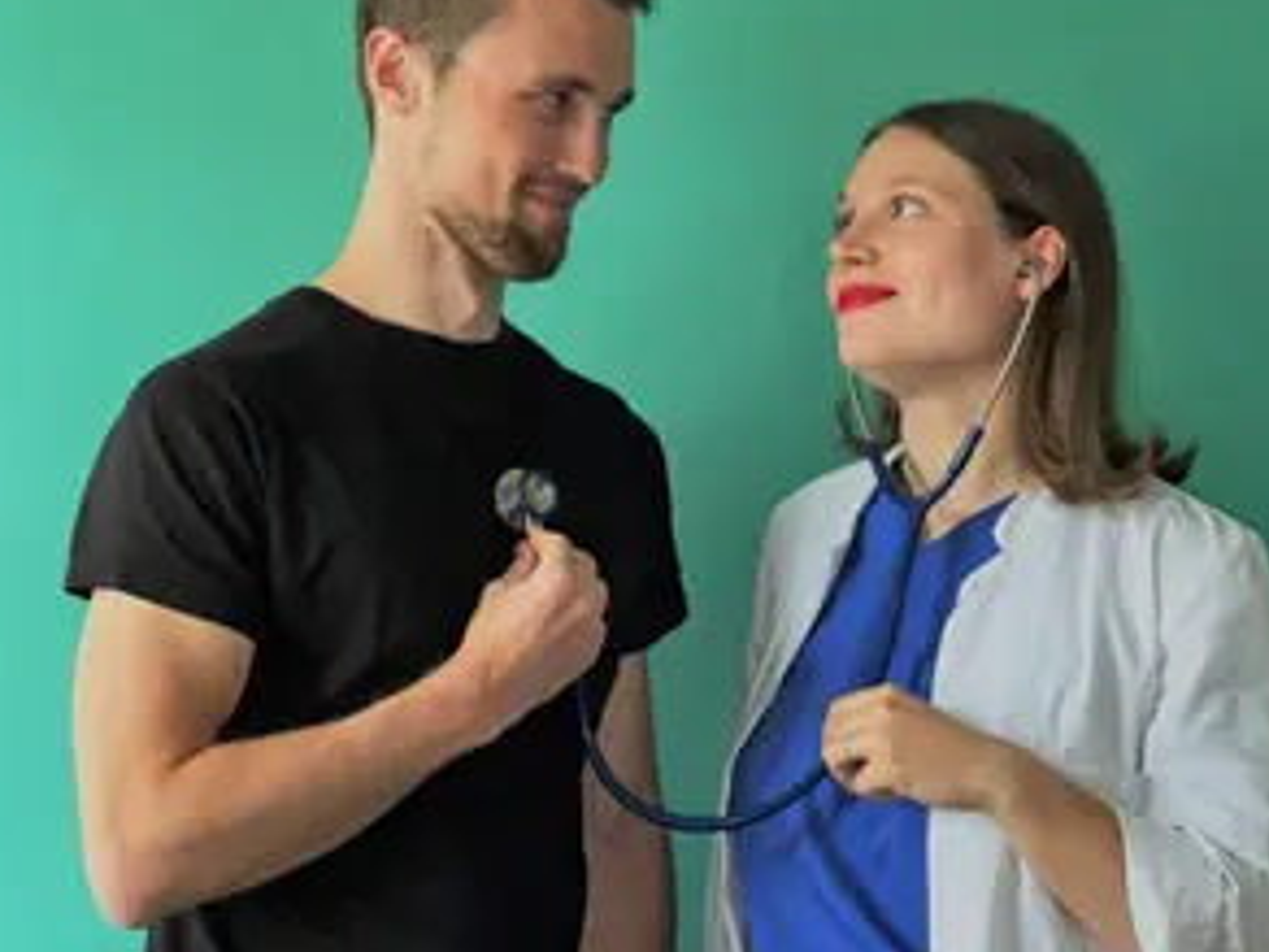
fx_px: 3483
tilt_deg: +3.5
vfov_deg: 15.6
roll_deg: +0.5
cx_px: 700
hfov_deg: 20.6
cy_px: 430
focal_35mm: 95
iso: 250
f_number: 2.8
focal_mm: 9
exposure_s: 1/40
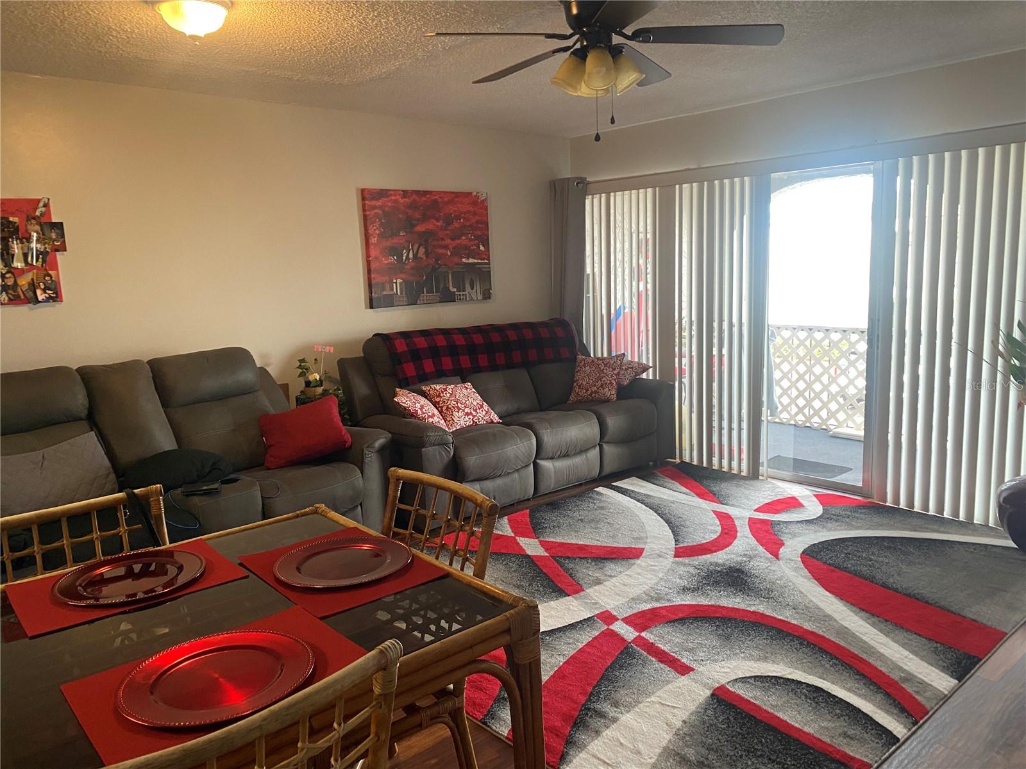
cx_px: 513
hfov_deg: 67.3
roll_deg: +0.9
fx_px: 771
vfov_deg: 53.1
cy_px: 384
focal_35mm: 26
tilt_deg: -8.2
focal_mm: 4.25
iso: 160
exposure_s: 1/60
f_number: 1.8
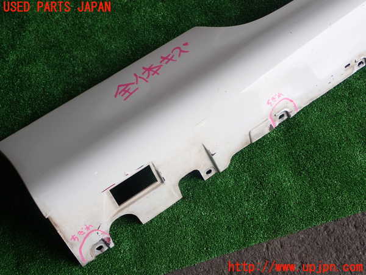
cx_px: 183
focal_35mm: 44
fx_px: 465
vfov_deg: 32.9
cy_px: 138
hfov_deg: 42.9
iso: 100
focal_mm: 7.84
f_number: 2.9
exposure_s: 1/100
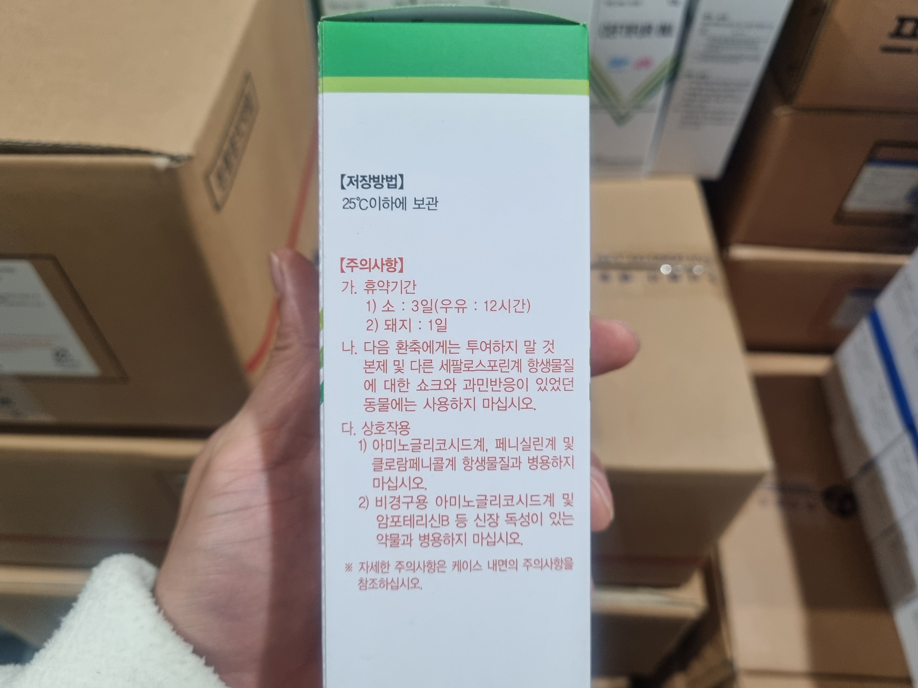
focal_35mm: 26
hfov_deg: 67.3
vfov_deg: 53.1
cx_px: 459
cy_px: 344
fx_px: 690
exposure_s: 1/120
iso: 250
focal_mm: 5.4
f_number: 1.8
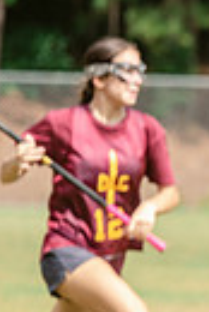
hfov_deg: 1.6
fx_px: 7547
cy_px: 287
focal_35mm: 869
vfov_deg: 2.4
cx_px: 651
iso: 250
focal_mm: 195
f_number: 4.5
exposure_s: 1/1250
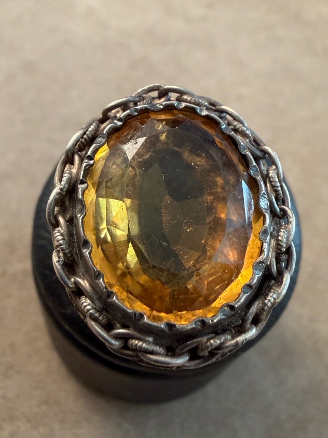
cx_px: 174
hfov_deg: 38.6
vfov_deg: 50.1
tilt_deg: -55.3
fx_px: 468
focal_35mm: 37
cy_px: 241
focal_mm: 2.22
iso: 250
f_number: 2.2
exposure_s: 1/50
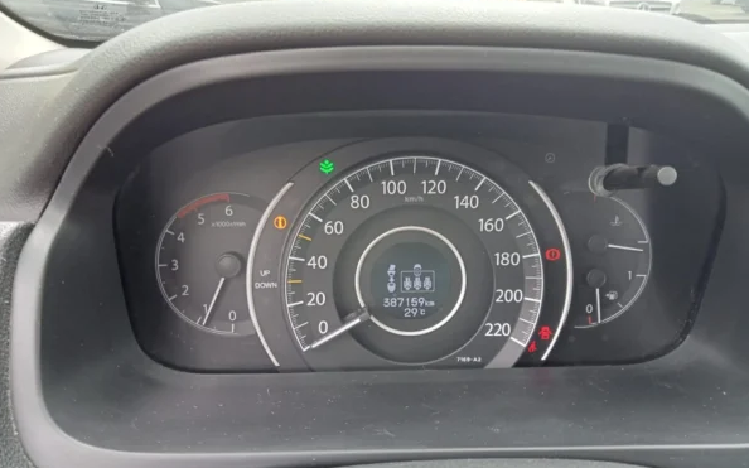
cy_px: 255
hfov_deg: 62.9
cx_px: 372
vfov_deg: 41.8
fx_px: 612
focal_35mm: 30
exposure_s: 1/33.3
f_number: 2.2
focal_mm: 3.46
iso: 139
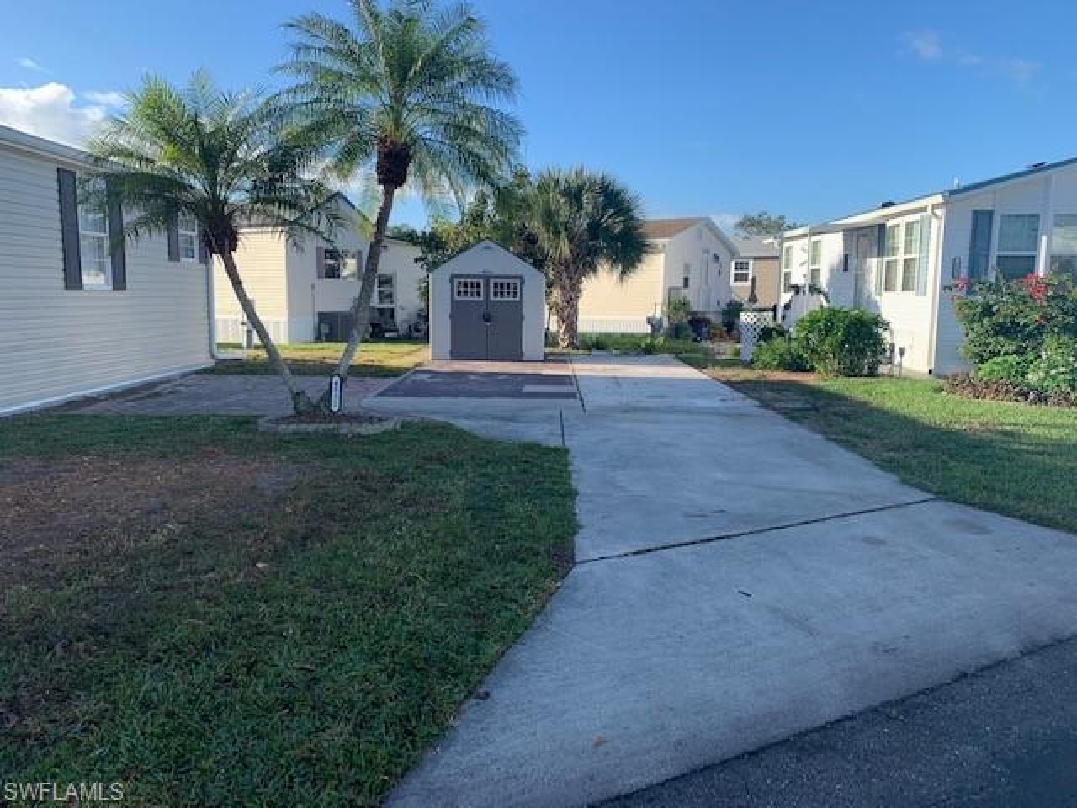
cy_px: 404
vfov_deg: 53.1
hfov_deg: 67.3
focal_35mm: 26
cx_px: 538
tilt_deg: -6.9
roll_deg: +0.1
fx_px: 809
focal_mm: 4.25
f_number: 1.8
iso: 25
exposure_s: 1/1076
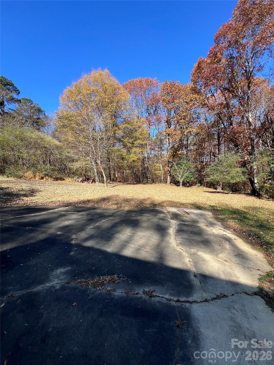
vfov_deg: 106.2
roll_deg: +1.0
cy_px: 182
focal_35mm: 13
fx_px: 137
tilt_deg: +1.0
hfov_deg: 89.9
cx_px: 137
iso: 32
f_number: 1.8
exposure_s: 1/637
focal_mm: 1.57
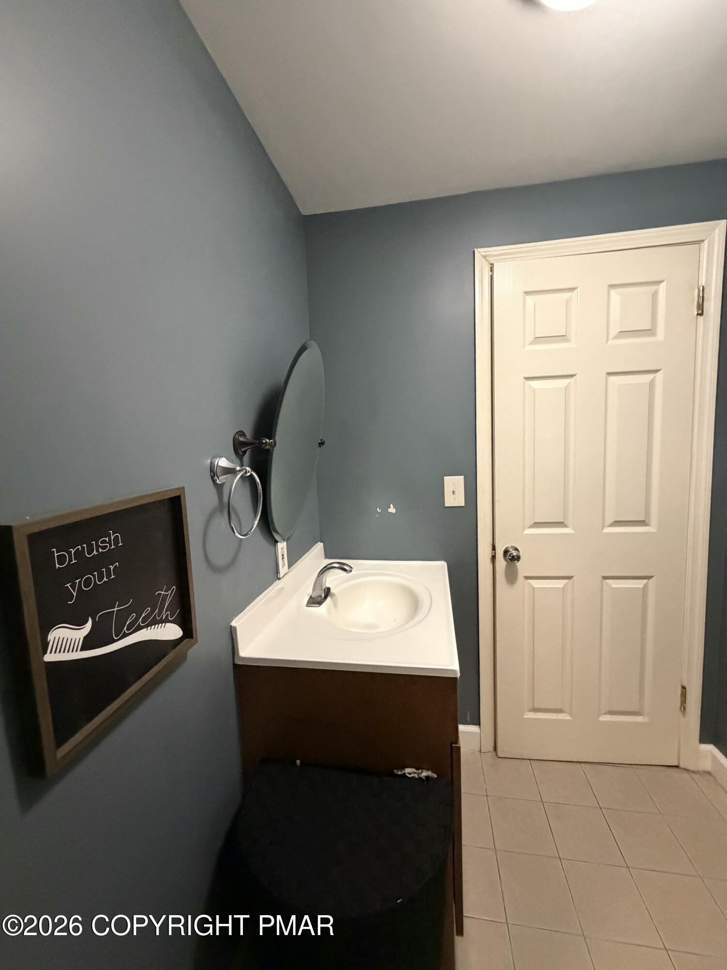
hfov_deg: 85.7
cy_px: 485
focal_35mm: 14
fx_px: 392
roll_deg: +3.2
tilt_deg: -6.7
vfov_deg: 102.1
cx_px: 364
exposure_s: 1/60
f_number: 2.2
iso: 1000
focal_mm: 2.22
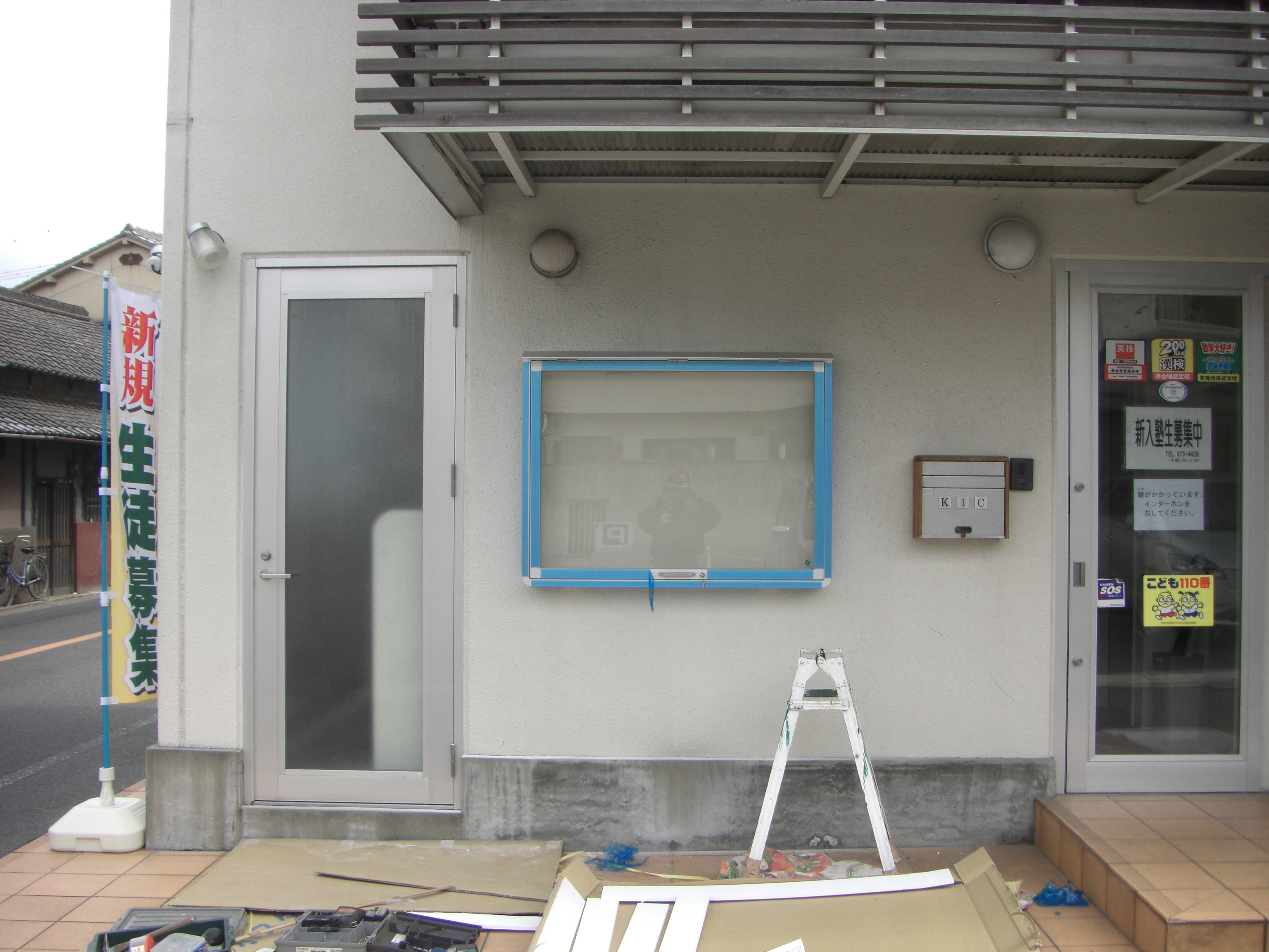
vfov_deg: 37.7
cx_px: 634
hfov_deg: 49.0
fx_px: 1393
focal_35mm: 38
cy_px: 476
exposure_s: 1/320
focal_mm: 6.3
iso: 64
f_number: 3.4
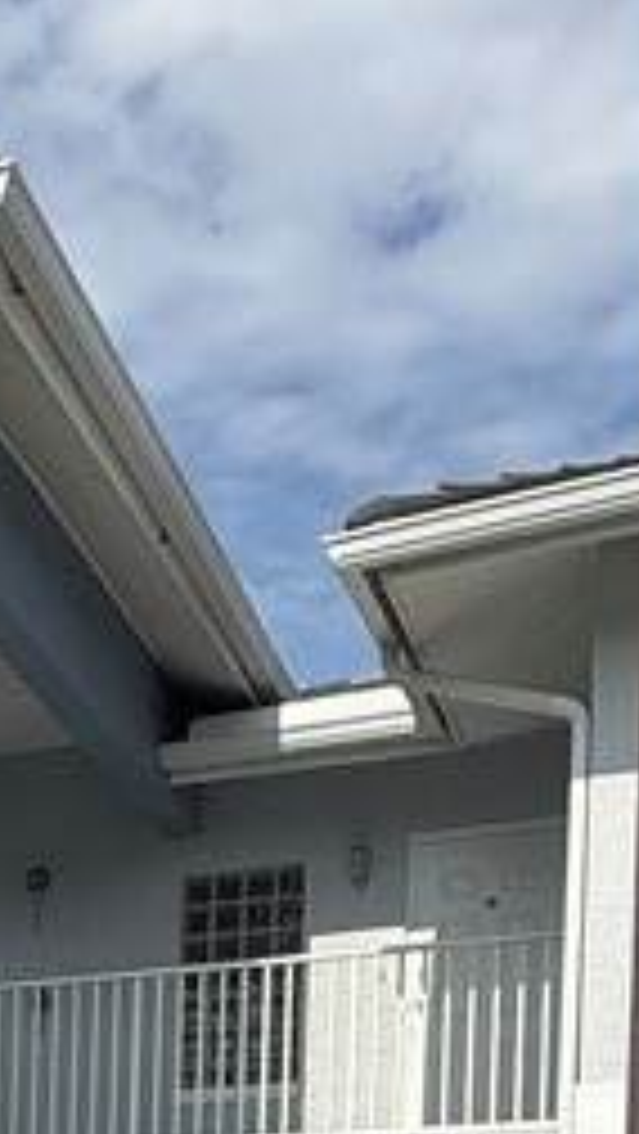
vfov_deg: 28.1
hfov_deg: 17.8
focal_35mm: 62
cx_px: -261
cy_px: 1462
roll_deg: -1.8
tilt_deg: -0.4
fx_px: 1865
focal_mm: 2.22
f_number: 2.2
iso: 50
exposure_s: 1/3891
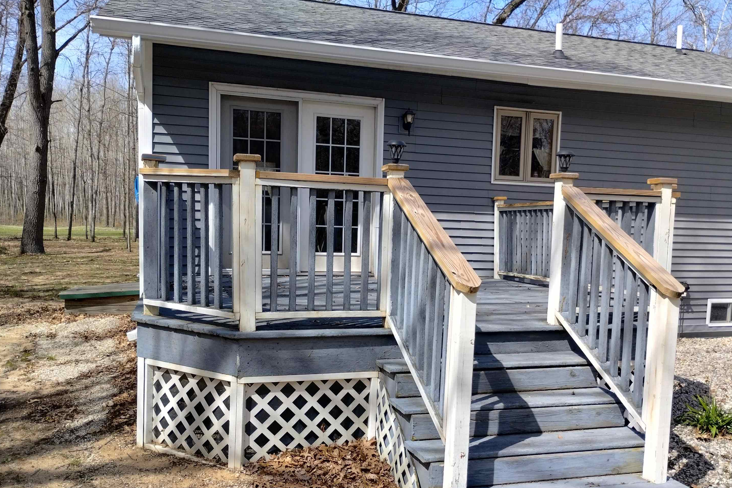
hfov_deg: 60.3
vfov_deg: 42.2
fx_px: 630
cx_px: 382
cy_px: 284
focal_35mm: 31
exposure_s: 1/476
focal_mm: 4.27
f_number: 1.8
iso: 100
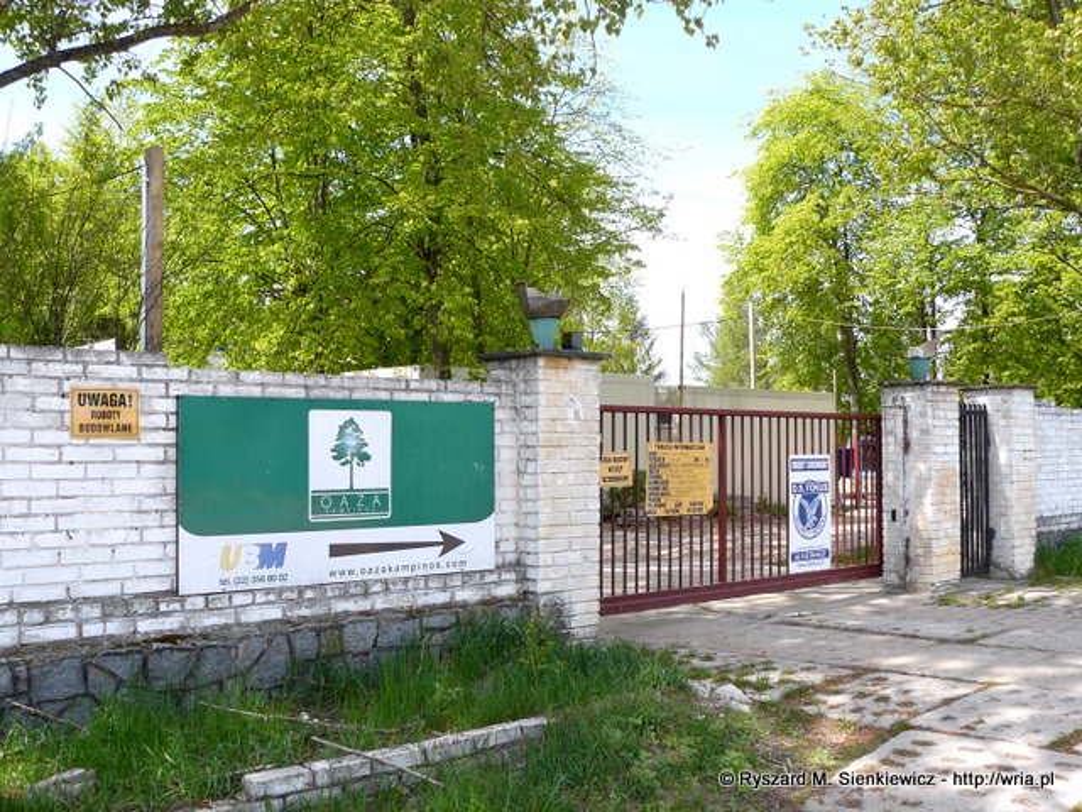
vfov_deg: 39.7
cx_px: 541
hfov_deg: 51.4
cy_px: 406
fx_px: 1125
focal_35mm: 36
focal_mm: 6
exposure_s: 1/200
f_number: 4
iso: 100
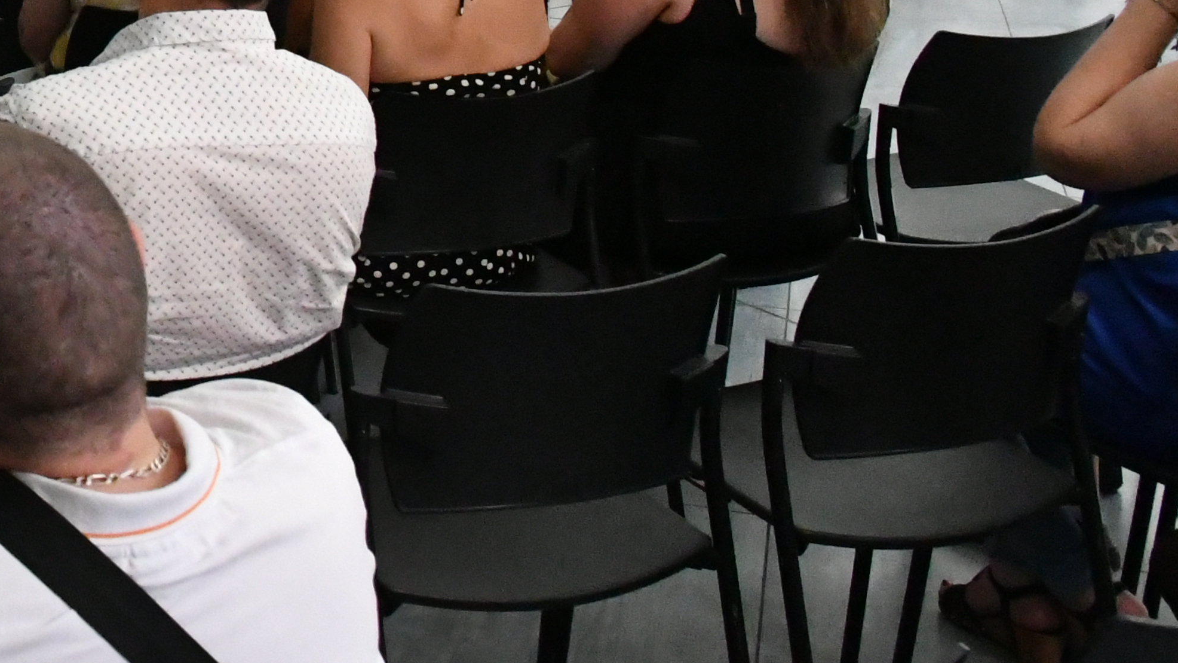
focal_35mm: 71
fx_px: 2218
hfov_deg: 25.5
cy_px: -285
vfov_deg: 15.8
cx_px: -369
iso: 6400
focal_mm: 16
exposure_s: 1/400
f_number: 5.6
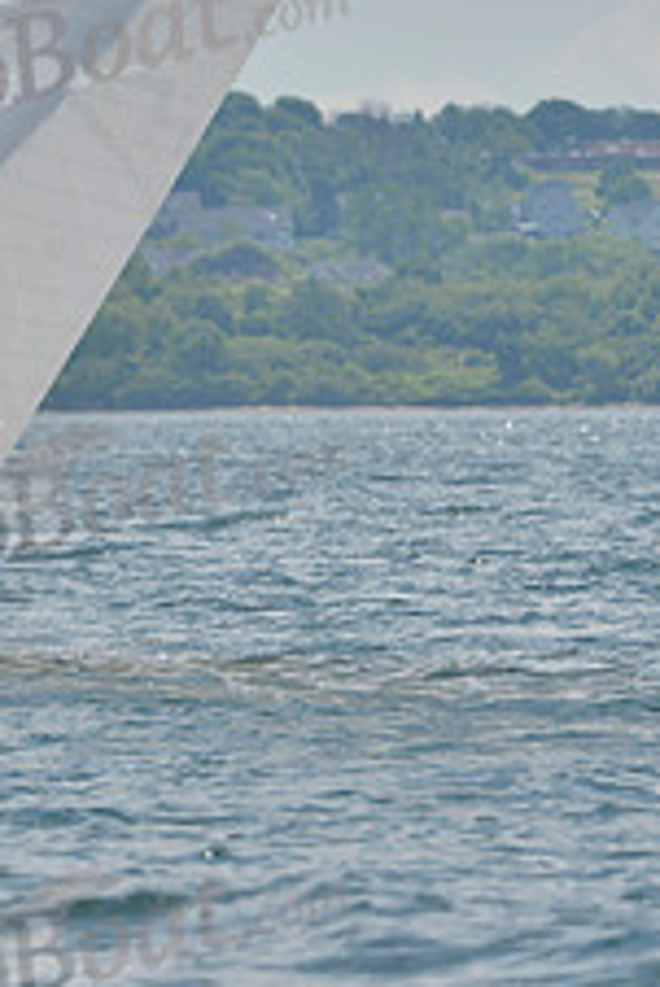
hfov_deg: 2.2
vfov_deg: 3.3
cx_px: -490
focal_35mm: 616
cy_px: 352
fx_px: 16913
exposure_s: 1/1000
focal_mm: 240
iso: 280
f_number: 8
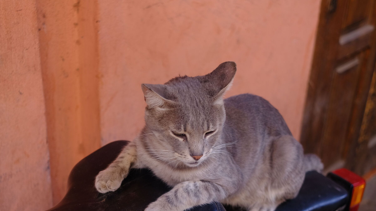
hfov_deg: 36.6
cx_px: 182
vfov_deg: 20.9
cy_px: 161
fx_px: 568
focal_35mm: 57
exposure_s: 1/100
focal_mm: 27
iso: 160
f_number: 2.8
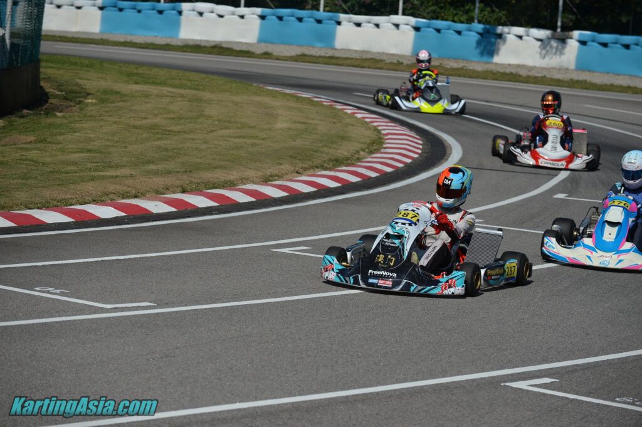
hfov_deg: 13.3
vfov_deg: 8.8
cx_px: 321
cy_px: 214
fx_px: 2762
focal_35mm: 155
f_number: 3.5
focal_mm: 155
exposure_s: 1/8000
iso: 220
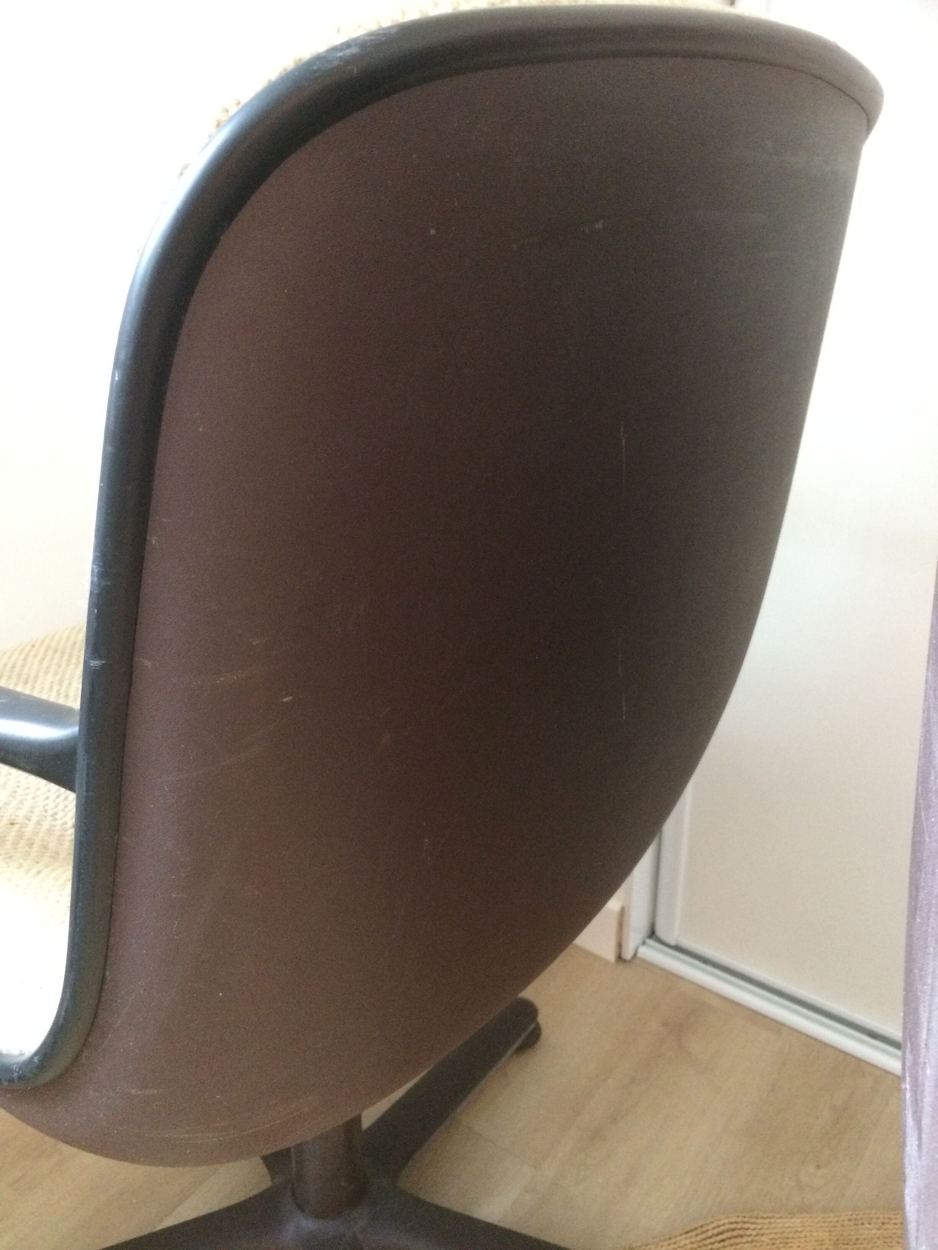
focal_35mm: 29
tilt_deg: -23.2
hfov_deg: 48.2
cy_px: 625
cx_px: 469
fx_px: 1048
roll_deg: +1.8
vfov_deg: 61.7
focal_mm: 4.15
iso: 320
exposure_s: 1/17
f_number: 2.2
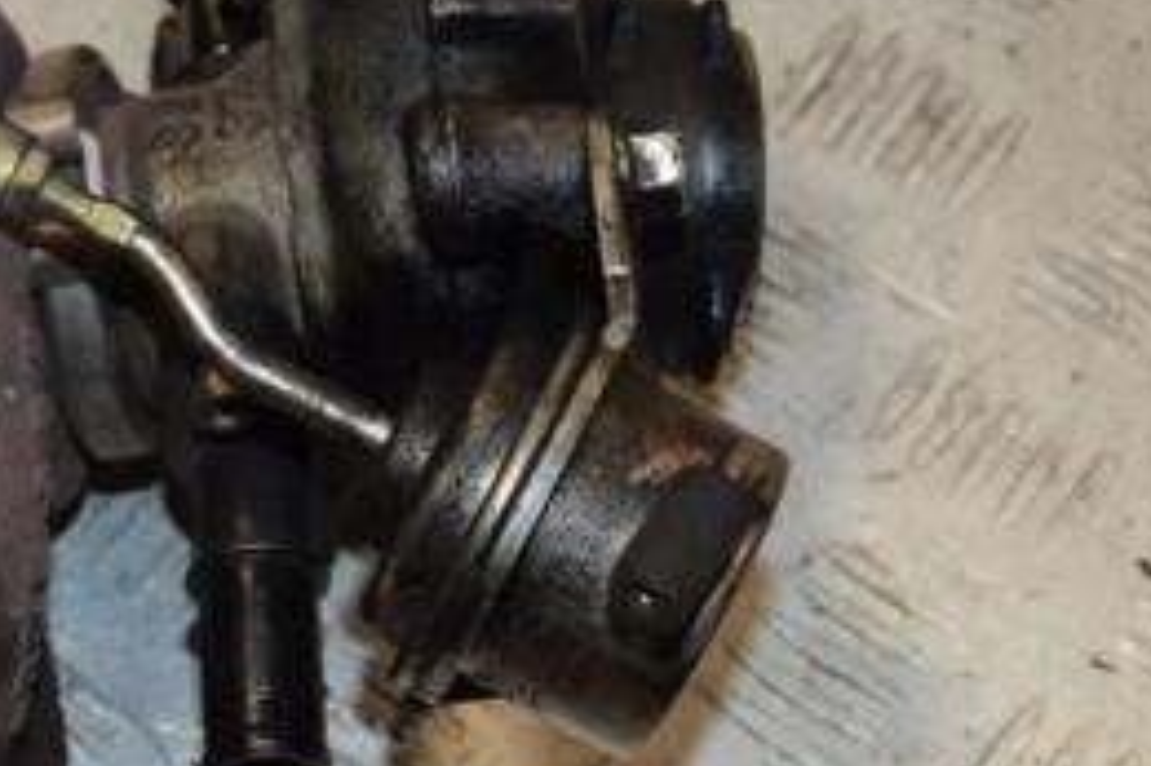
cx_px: 27
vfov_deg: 11.3
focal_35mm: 121
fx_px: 3871
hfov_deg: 16.6
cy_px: 359
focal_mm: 35
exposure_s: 1/200
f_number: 7.1
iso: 800
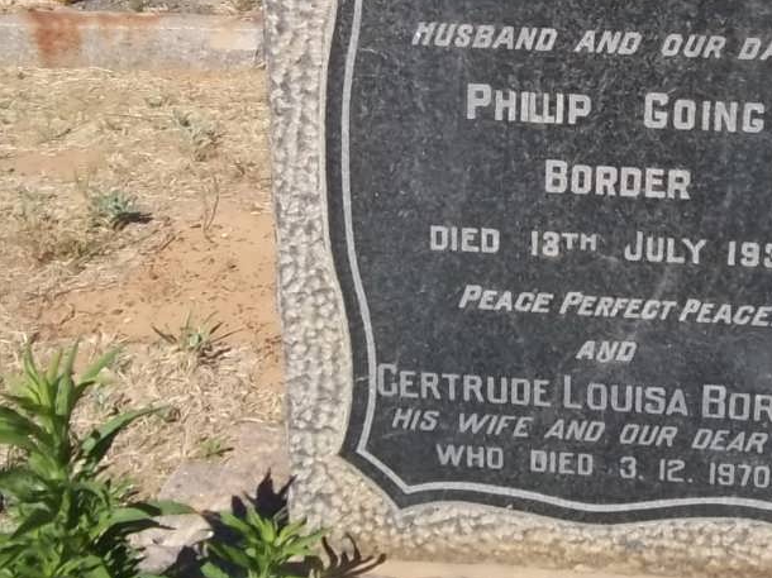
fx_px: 1404
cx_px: 575
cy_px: 72
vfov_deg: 22.8
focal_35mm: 63
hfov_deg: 30.3
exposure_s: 1/500
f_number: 5.5
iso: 80
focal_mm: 5.7
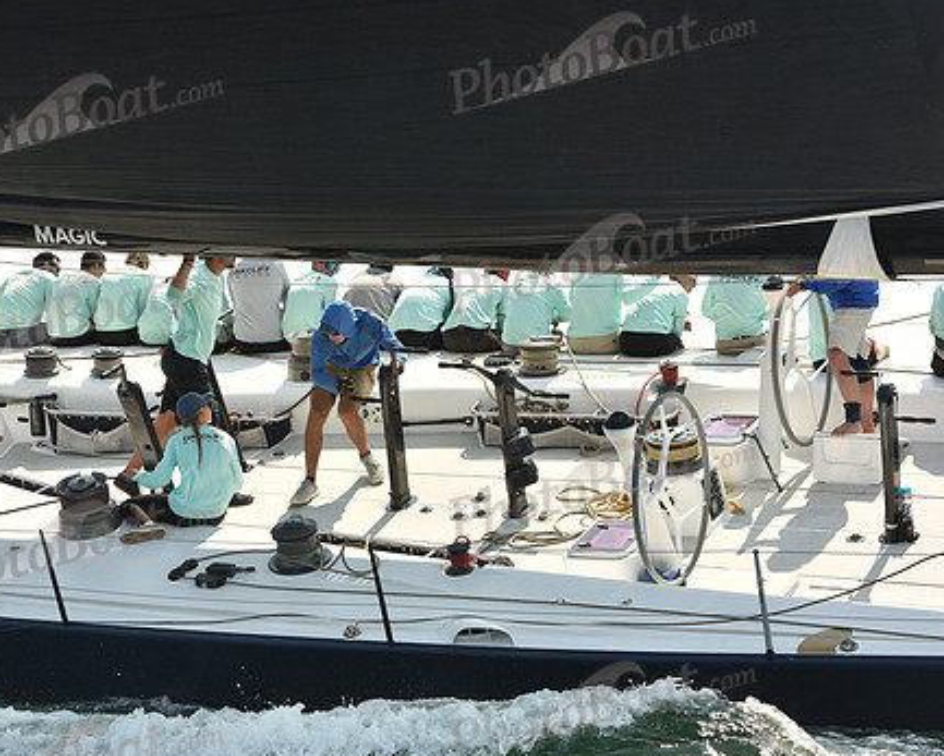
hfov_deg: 19.5
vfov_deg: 15.7
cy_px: 402
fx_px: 2740
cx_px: 338
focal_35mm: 98
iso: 250
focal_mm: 78
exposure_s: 1/800
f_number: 7.1
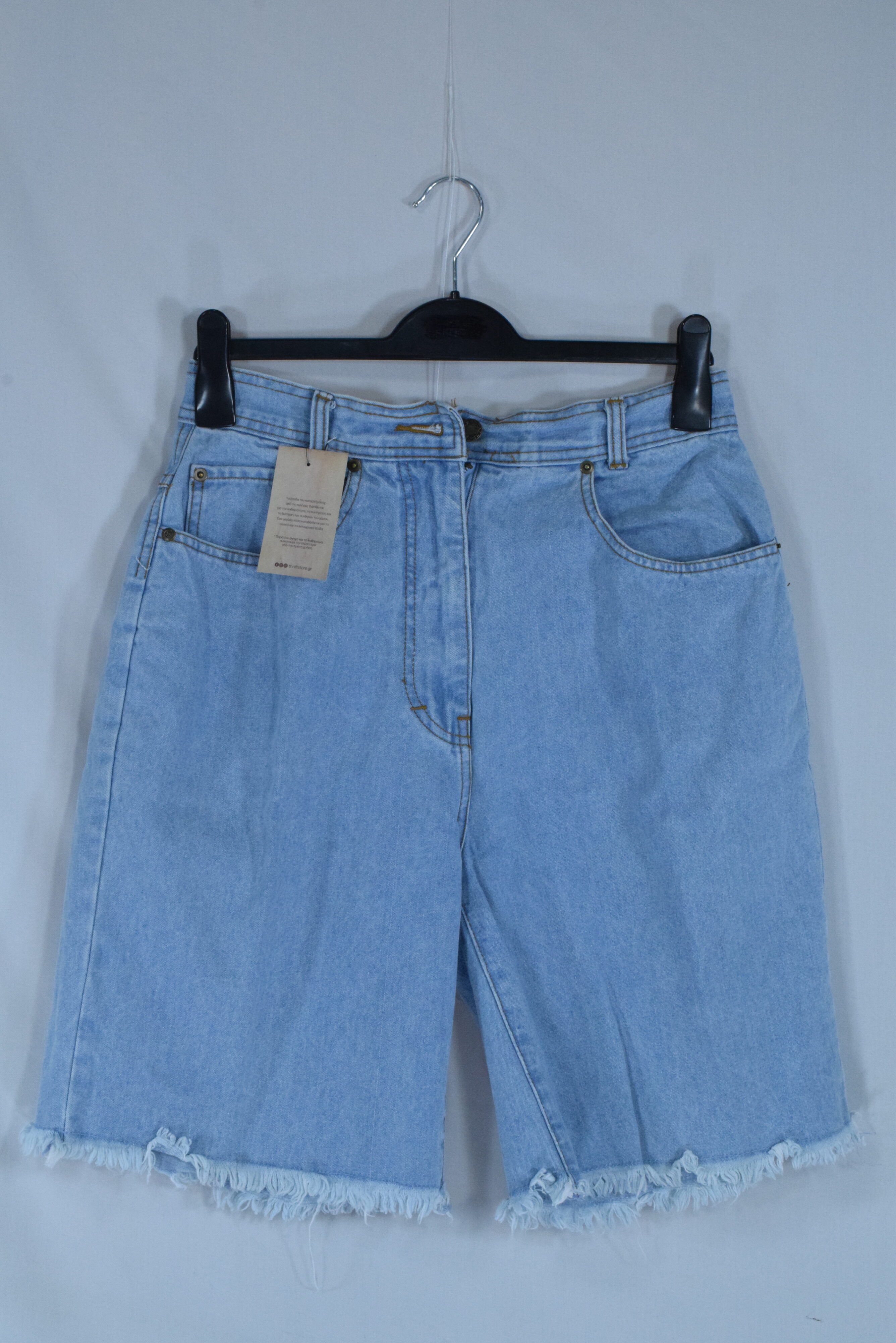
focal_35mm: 60
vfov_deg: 33.4
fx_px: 2238
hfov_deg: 22.6
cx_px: 448
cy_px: 672
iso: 3200
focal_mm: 40
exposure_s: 1/200
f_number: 16
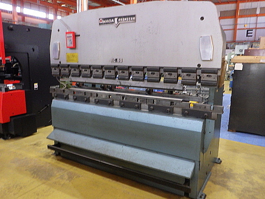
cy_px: 100
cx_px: 132
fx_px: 214
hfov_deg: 63.4
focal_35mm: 28
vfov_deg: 49.7
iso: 1000
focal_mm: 5
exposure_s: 1/45
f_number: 3.5
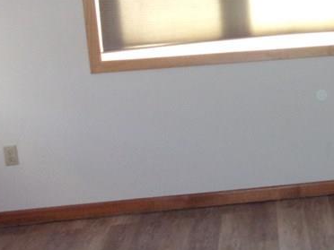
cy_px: 61
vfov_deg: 19.0
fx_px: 743
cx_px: 377
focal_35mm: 77
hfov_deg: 23.6
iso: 400
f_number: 3.9
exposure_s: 1/34
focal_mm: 5.1
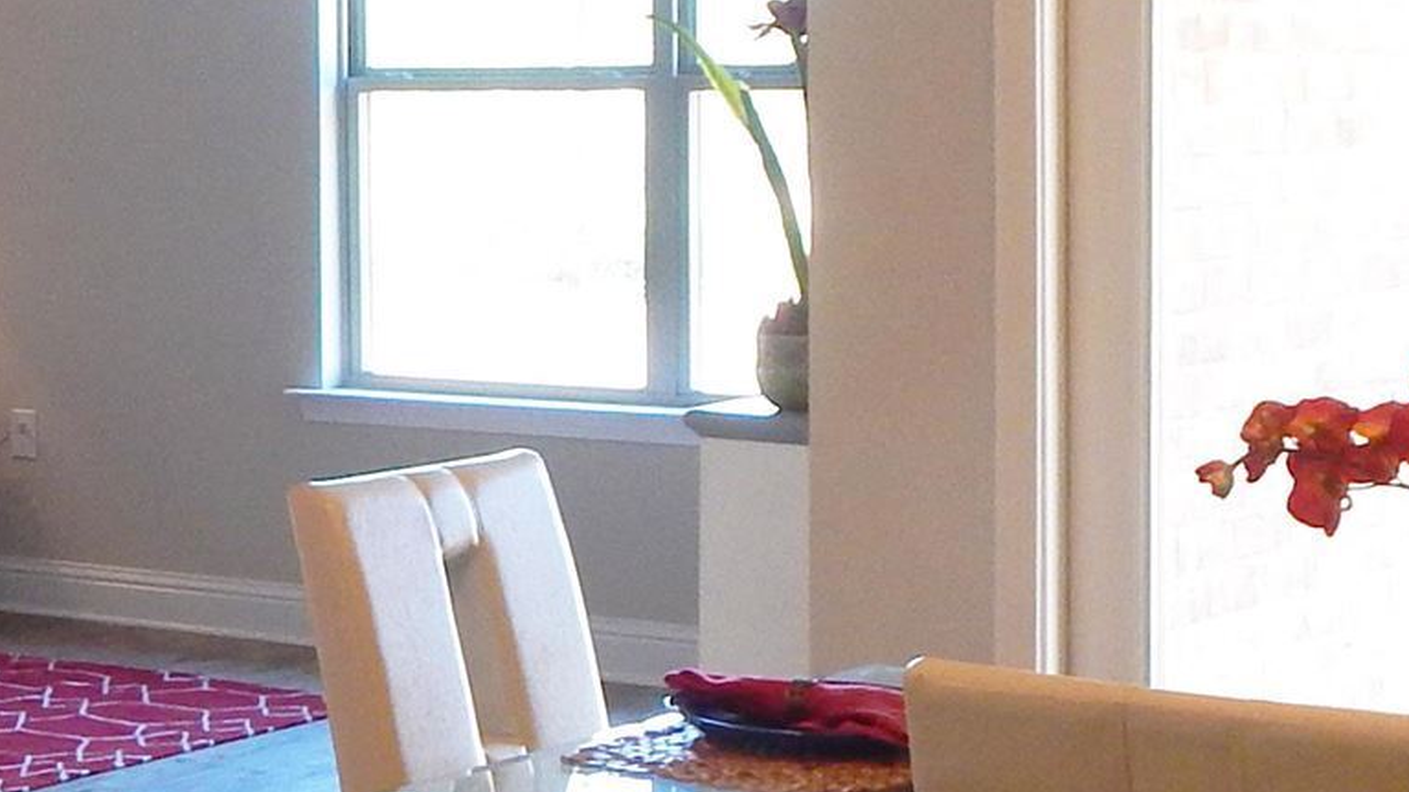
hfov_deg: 21.5
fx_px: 3586
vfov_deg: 12.6
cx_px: 18
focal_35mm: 96
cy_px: 292
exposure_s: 1/30
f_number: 3
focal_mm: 4
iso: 200
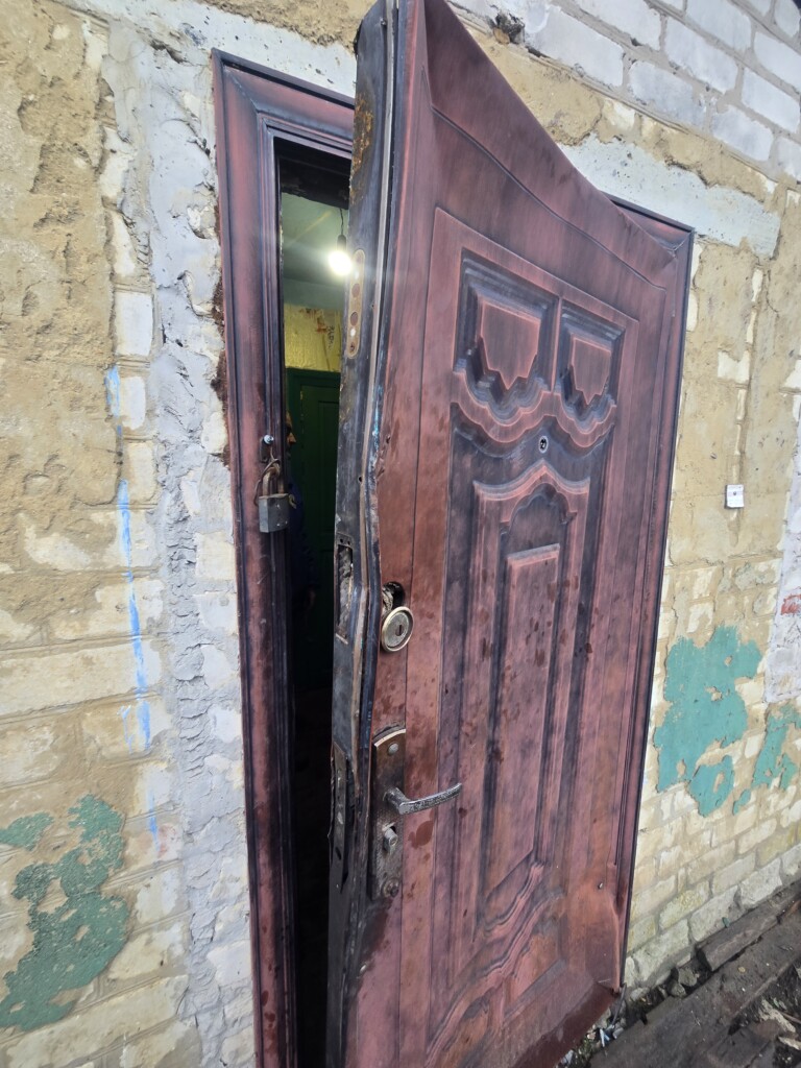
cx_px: 400
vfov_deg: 106.2
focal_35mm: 13
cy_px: 534
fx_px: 401
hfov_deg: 89.9
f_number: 2.2
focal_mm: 2.2
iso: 80
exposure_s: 1/50
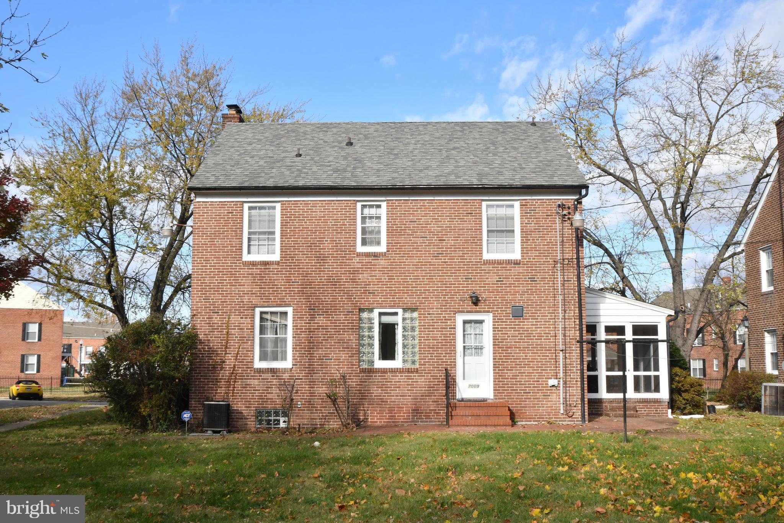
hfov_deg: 53.1
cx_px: 392
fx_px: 784
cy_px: 262
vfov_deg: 36.9
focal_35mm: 36
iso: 400
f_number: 16
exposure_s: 1/200
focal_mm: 24
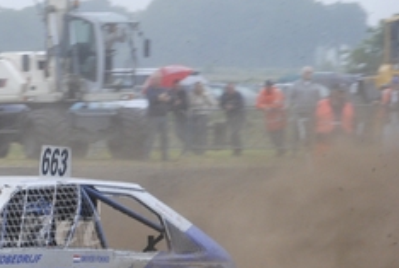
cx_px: -136
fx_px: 4098
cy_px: 224
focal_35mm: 369
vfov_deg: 3.7
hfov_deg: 5.5
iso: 450
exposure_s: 1/500
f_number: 5.3
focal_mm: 90
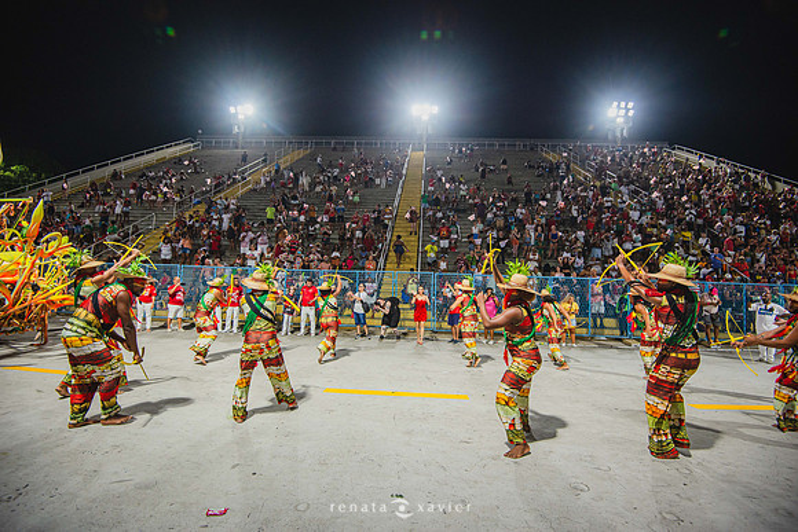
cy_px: 266
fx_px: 355
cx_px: 399
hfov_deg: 96.7
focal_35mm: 16
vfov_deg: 73.8
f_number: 4
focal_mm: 16
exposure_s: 1/320
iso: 1600
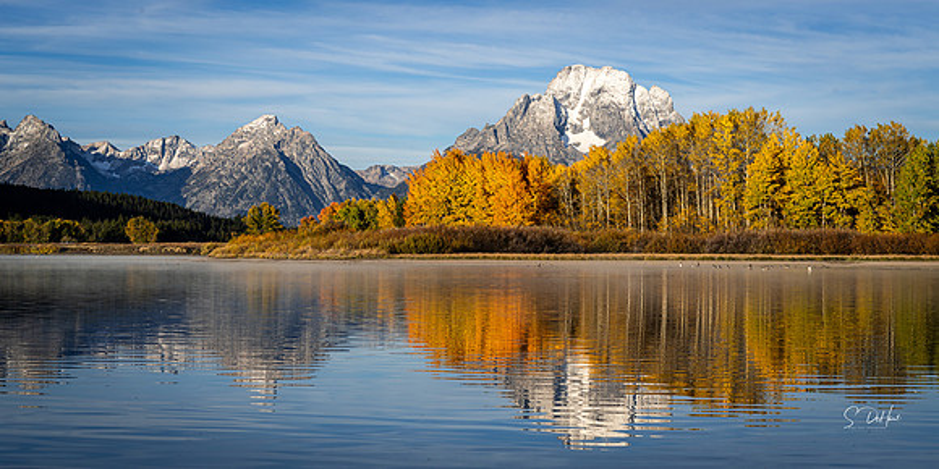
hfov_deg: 27.7
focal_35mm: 79
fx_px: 1905
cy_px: 238
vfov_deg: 14.1
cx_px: 470
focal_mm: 72
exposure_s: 1/80
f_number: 14
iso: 100
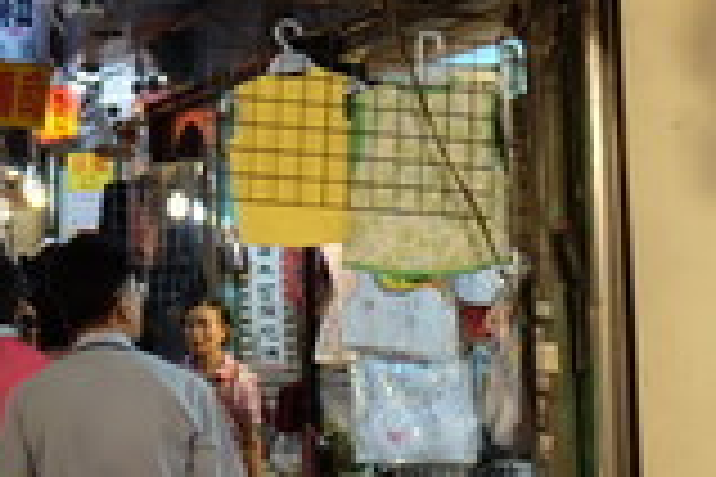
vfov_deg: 13.1
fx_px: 2029
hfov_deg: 18.7
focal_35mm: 102
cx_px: -203
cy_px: -81
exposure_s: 1/60
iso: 400
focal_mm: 18
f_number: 2.8
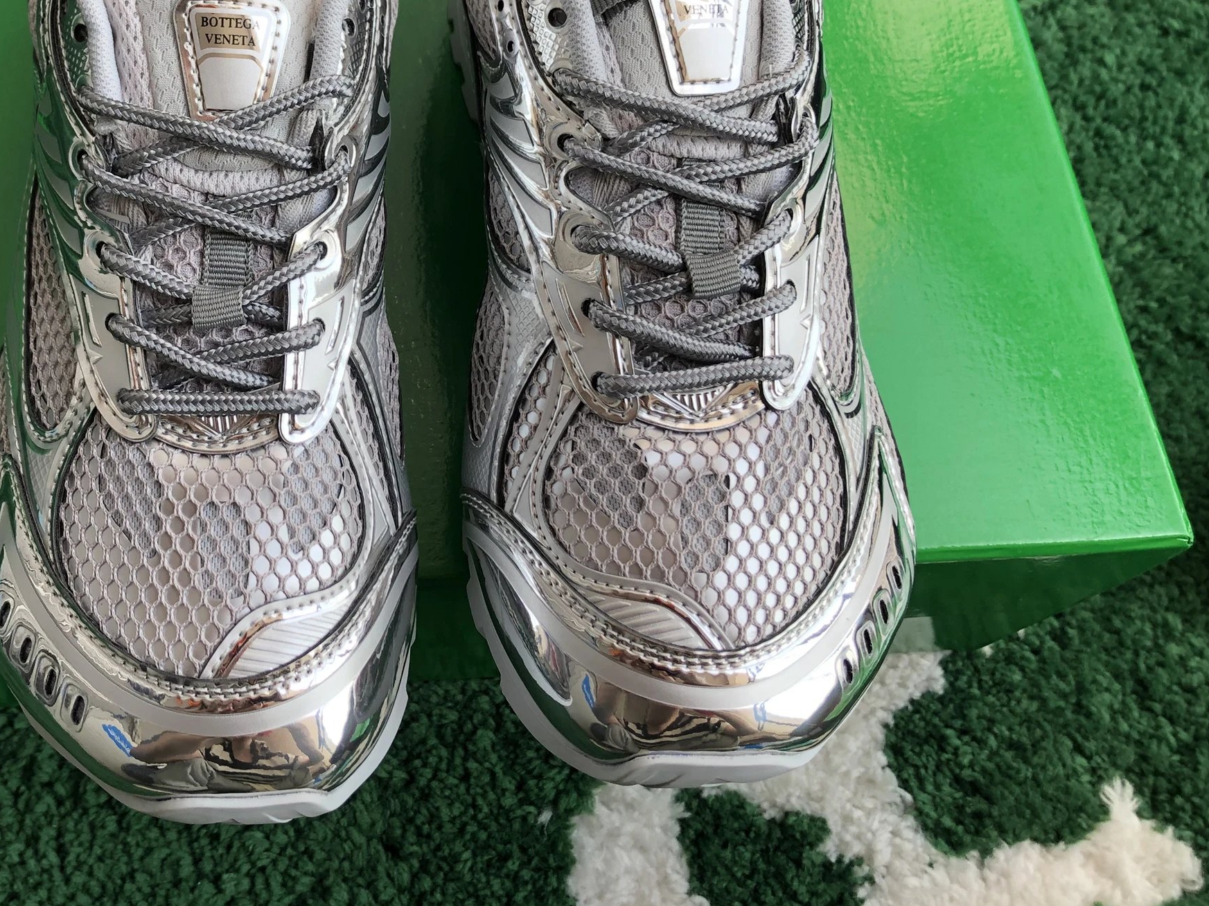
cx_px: 334
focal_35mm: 41
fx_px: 1432
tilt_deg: -62.4
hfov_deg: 44.6
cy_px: 254
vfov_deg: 34.6
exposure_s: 1/268
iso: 20
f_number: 1.8
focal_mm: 4
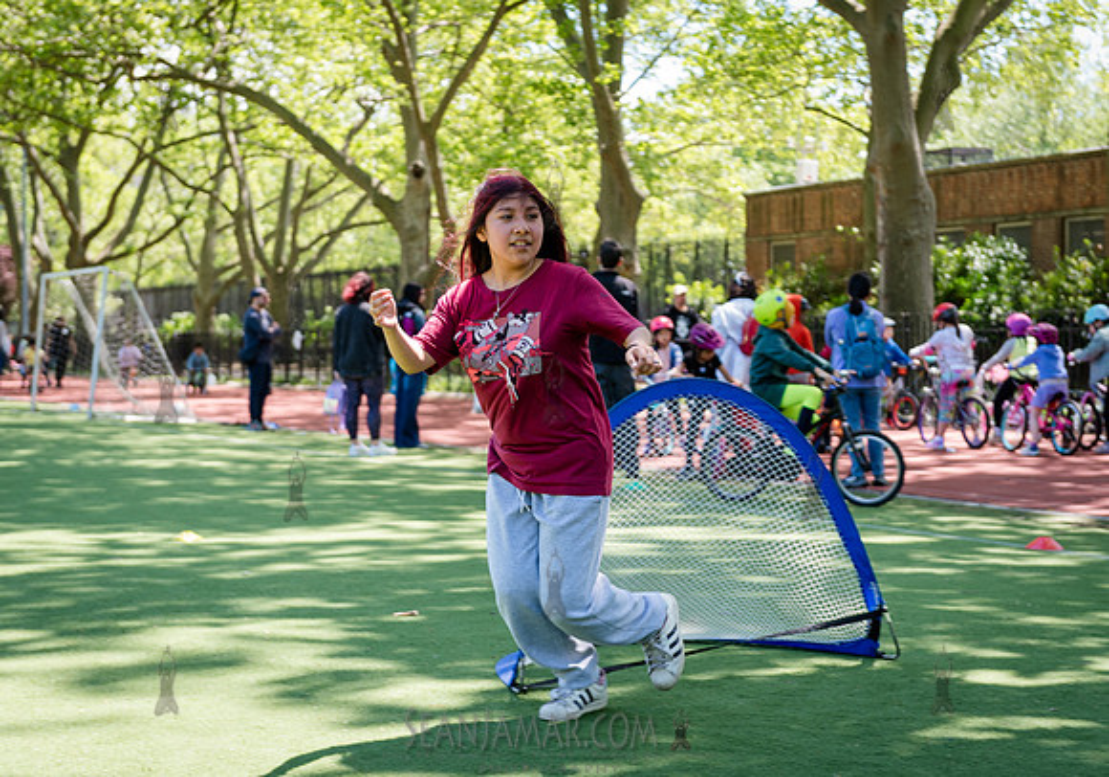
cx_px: 602
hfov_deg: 28.9
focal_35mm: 69
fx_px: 2149
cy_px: 364
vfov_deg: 20.5
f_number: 3.5
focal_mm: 62
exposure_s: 1/250
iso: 200
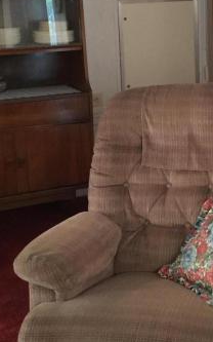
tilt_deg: -7.1
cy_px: 75
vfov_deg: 28.4
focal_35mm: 71
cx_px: 180
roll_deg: +2.0
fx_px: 660
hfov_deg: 18.1
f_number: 2.2
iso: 64
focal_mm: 4.15
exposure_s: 1/4
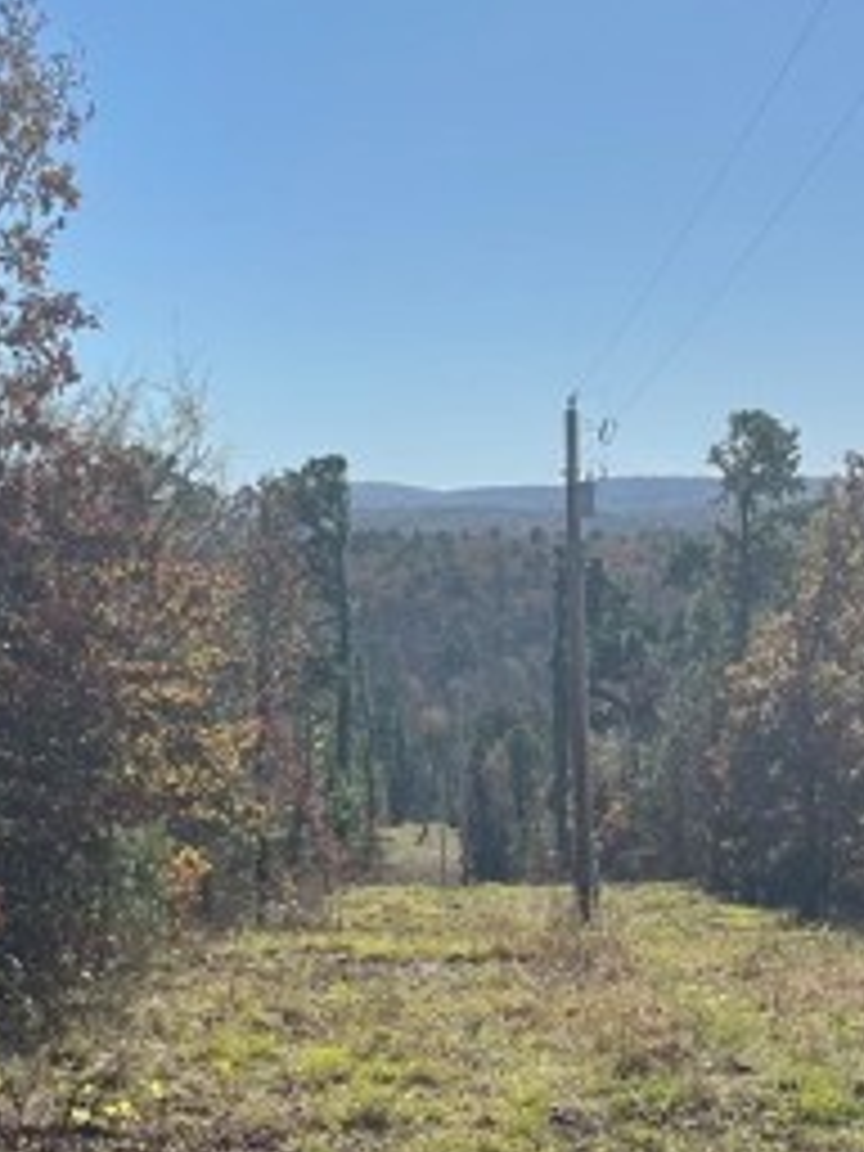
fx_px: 2596
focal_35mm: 78
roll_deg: +1.4
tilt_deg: -0.2
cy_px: 662
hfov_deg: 18.3
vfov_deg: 25.0
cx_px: -63
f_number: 1.6
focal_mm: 5.1
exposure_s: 1/5556
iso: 50
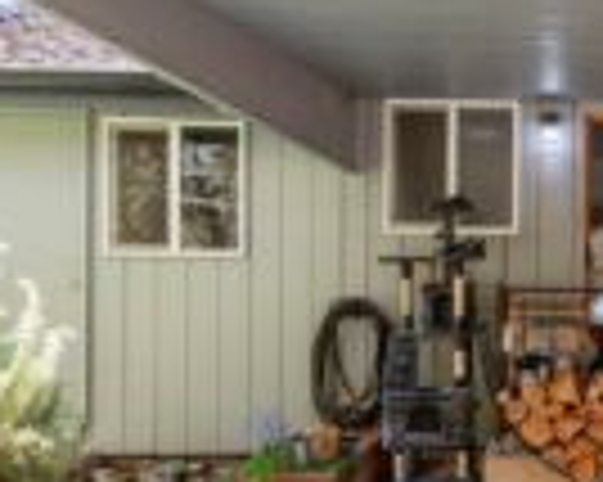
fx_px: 749
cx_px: 630
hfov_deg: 38.0
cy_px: 340
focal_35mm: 42
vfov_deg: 35.1
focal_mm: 10
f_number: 9
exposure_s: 1/5
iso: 200
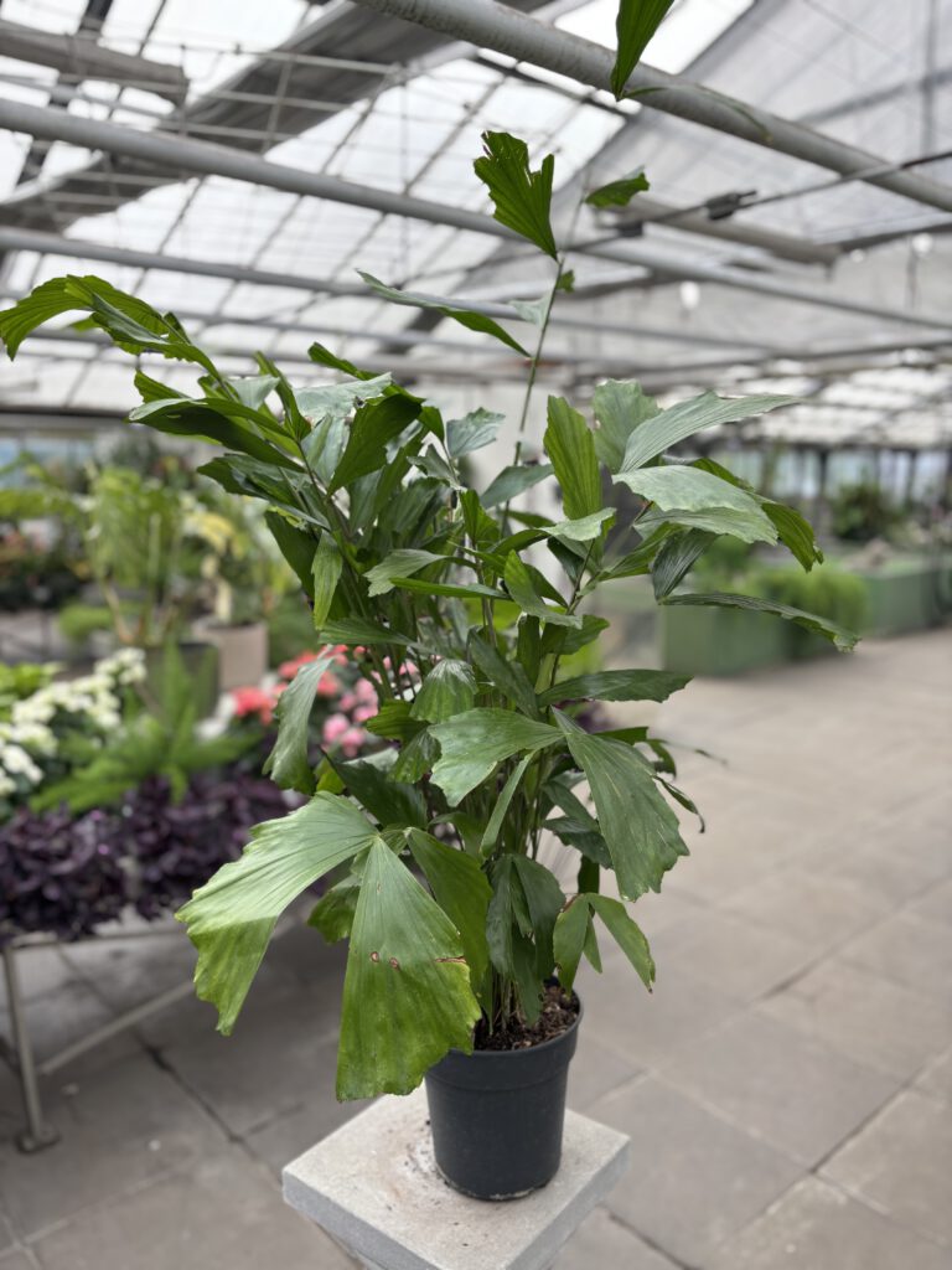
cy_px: 635
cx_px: 476
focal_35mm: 26
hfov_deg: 53.1
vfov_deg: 67.3
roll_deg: -0.5
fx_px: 953
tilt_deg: -9.5
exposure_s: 1/172
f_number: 1.6
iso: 50
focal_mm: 5.96
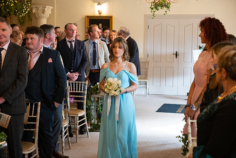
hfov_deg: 28.8
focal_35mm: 70
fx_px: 459
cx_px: 118
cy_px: 79
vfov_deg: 19.5
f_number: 3.5
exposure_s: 1/160
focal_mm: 70
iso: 1250
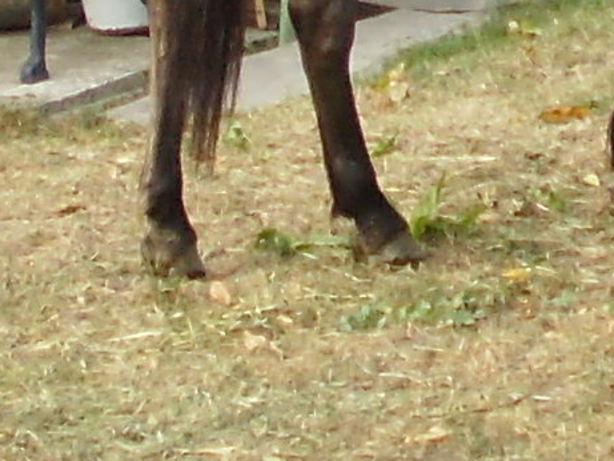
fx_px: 4524
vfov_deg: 5.7
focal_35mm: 255
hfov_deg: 7.7
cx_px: 686
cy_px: -445
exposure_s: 1/160
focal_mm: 6.3
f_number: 3.1
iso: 64
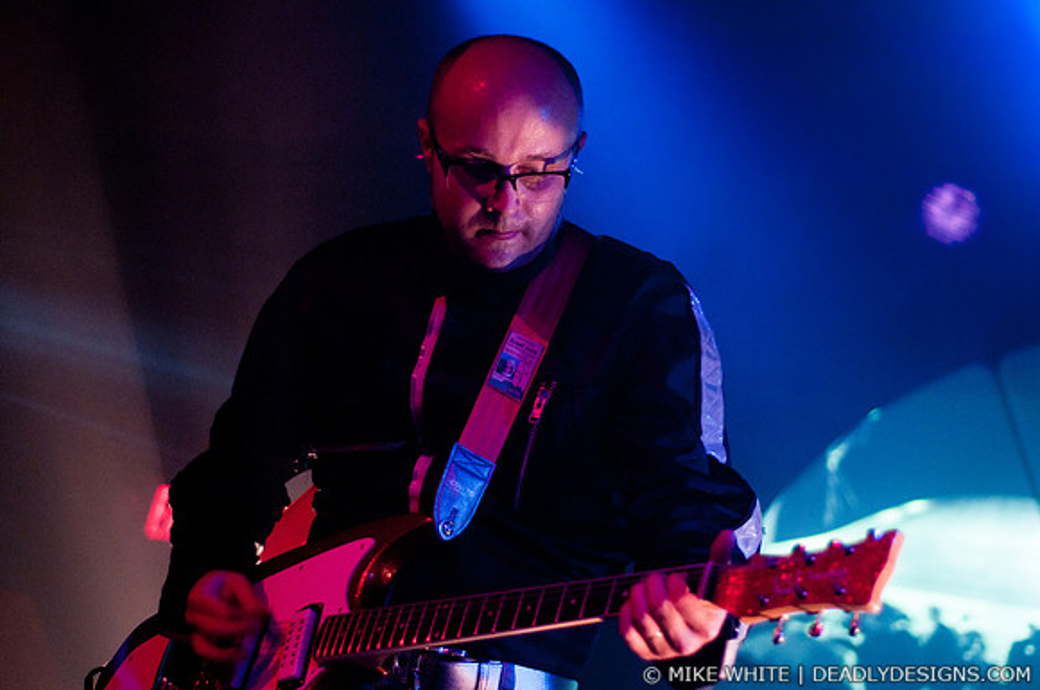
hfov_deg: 27.0
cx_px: 520
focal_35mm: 75
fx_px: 2164
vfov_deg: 18.1
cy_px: 345
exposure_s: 1/60
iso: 800
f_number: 1.8
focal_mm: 50
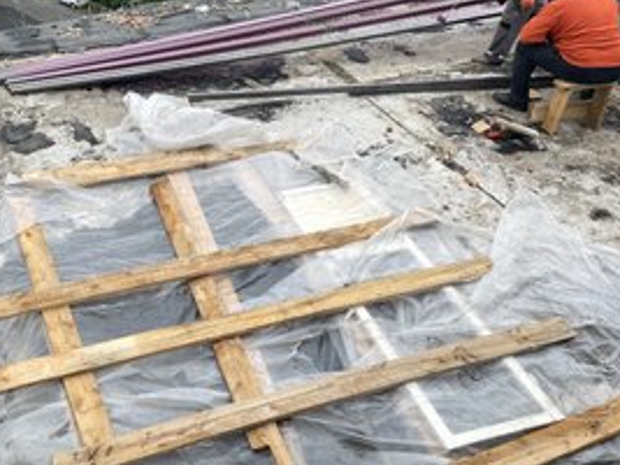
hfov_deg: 47.2
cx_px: 214
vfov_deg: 36.6
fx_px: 698
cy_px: 184
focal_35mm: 39
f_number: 1.6
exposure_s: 1/1490
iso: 32
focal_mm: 4.2
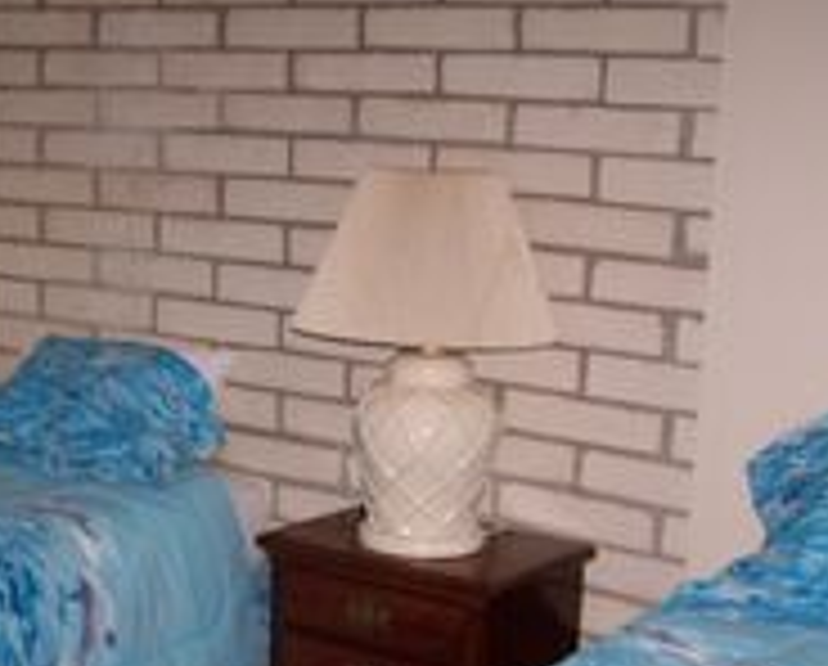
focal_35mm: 74
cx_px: 266
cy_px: 526
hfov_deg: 25.5
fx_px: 1817
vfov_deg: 20.5
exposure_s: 1/60
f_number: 2.8
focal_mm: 6.3
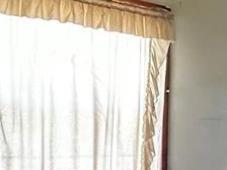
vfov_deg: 22.4
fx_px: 420
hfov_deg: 19.9
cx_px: 429
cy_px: 154
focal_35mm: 64
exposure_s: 1/60
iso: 640
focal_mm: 2.22
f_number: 2.2
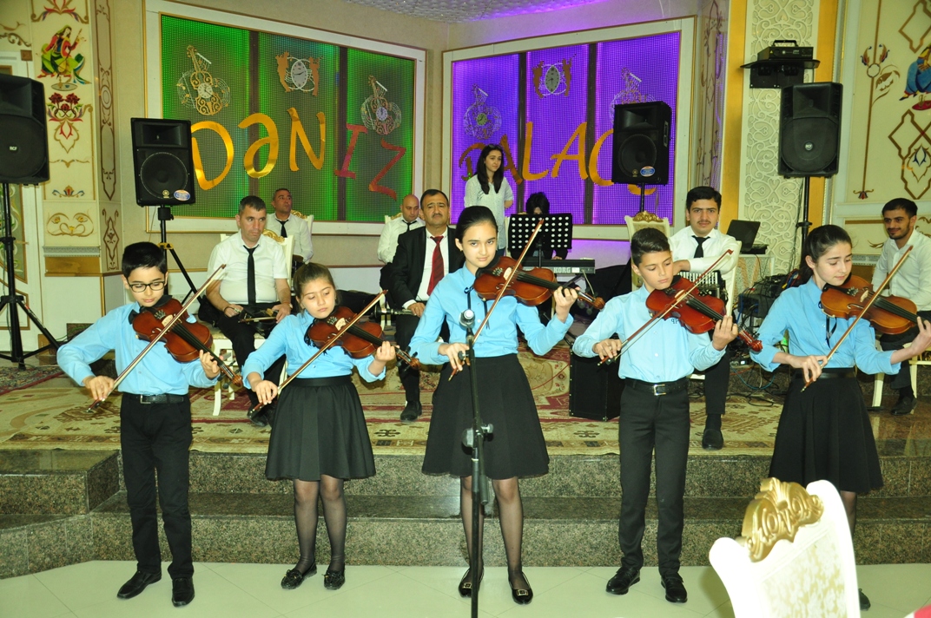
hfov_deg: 59.6
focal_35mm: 32
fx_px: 814
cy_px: 309
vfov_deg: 41.6
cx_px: 466
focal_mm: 21
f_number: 3.8
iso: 800
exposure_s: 1/50
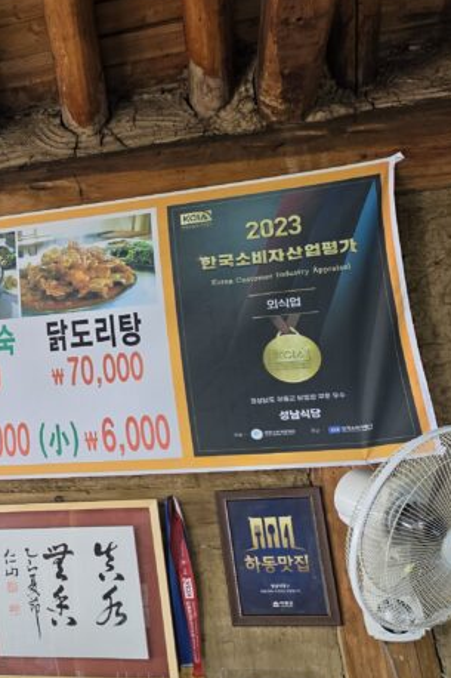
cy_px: 291
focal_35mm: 47
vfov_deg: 41.8
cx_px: -166
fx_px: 884
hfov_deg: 24.3
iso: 100
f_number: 1.4
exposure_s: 1/120
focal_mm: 6.5
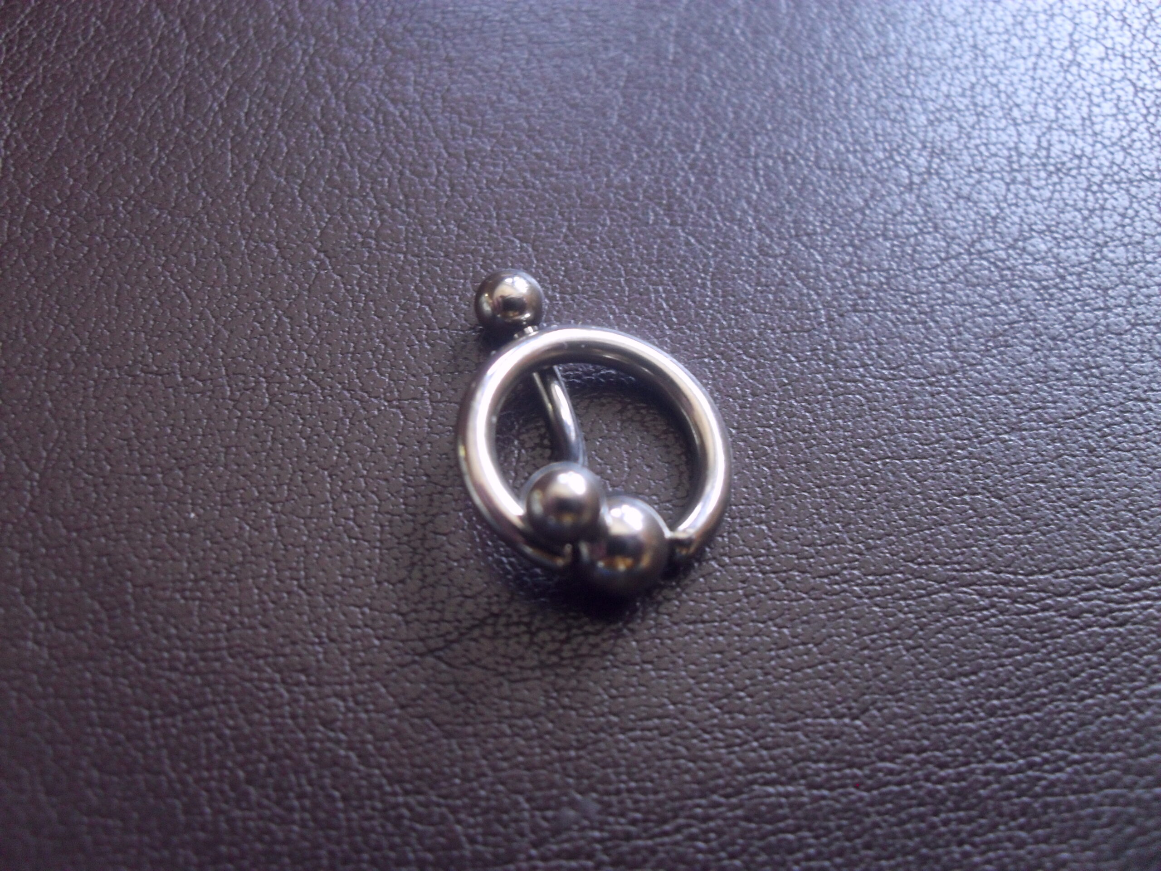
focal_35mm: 35
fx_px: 1174
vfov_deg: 40.7
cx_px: 580
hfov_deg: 52.6
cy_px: 436
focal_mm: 6.2
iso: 200
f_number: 2.8
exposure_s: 1/20
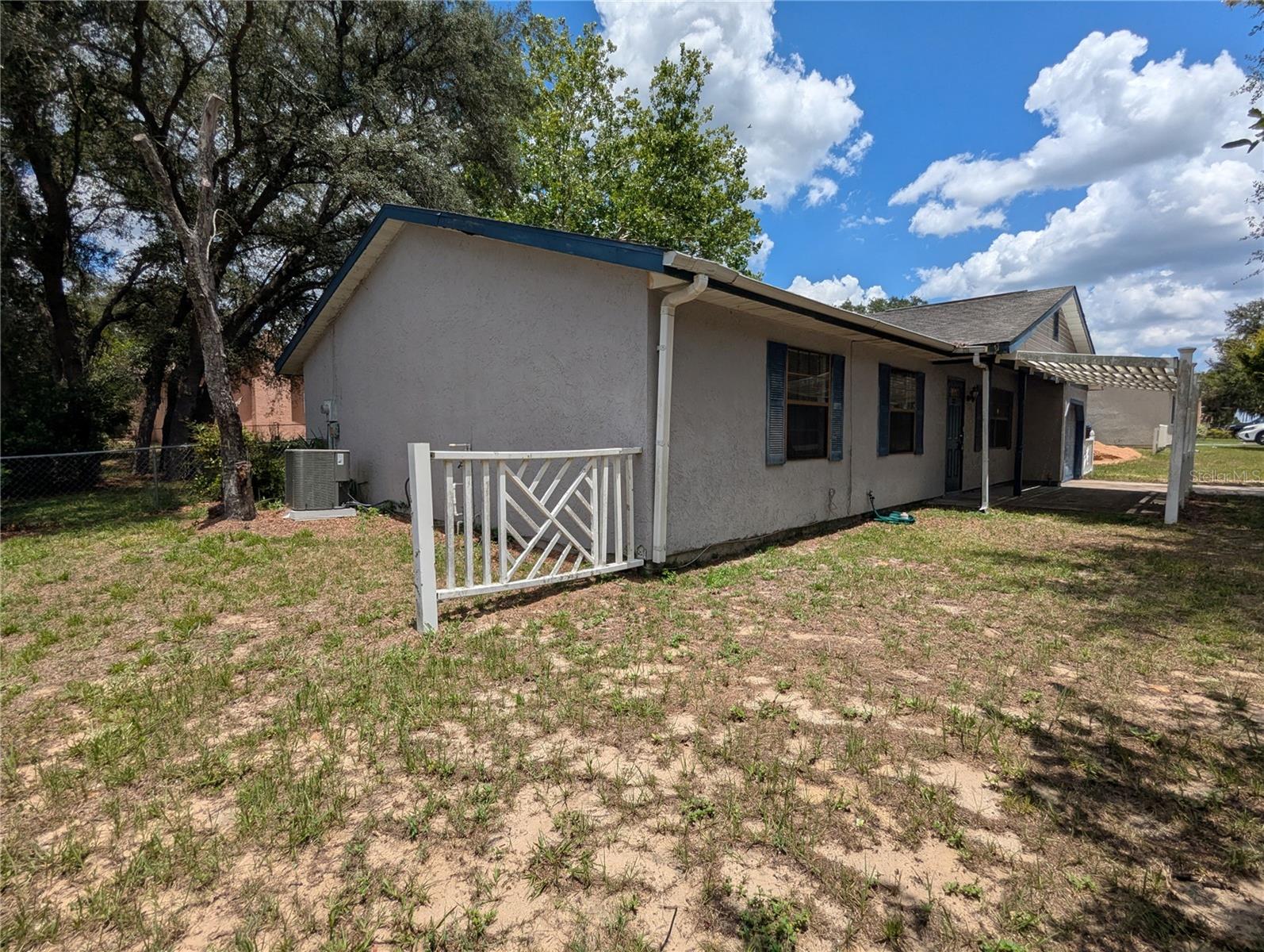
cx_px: 632
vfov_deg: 78.2
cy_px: 476
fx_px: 585
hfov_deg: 94.4
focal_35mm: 16
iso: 44
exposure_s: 1/2513
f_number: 2.2
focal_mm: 2.35
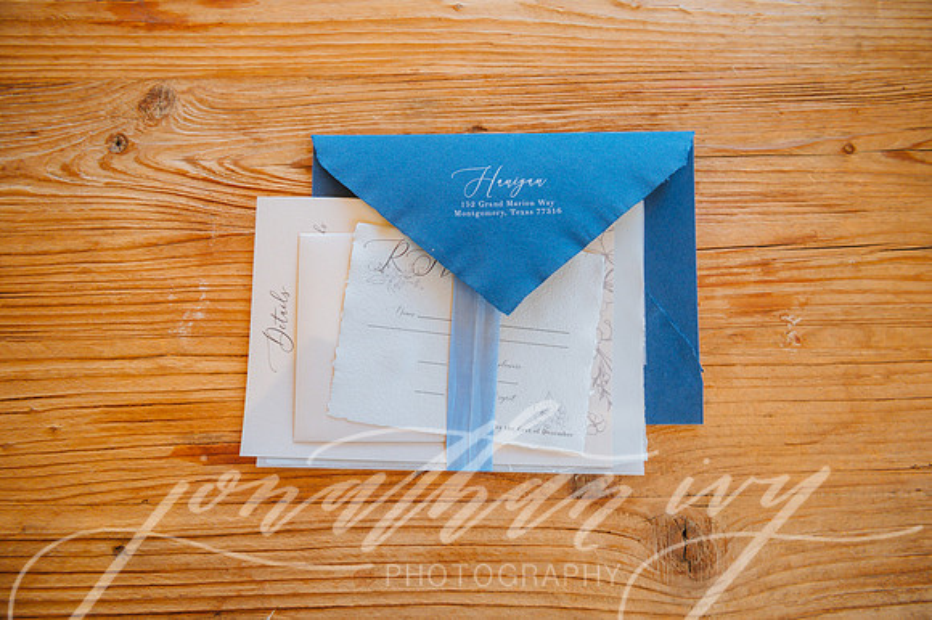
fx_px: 621
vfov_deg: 53.1
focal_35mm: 24
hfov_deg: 73.8
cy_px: 310
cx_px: 466
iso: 1000
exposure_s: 1/250
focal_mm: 24
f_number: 2.8
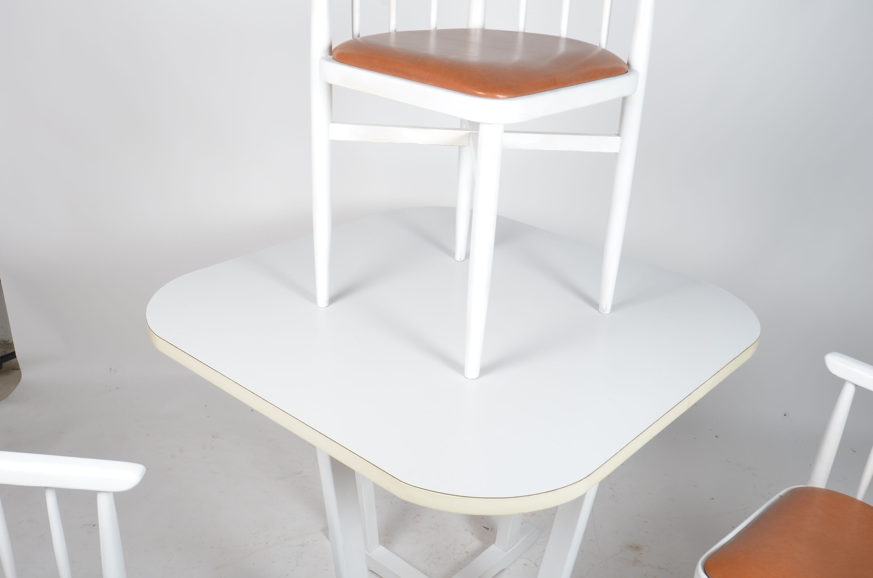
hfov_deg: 53.2
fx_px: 871
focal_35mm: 36
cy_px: 289
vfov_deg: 36.7
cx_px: 436
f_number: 11
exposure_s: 1/160
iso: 100
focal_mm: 24
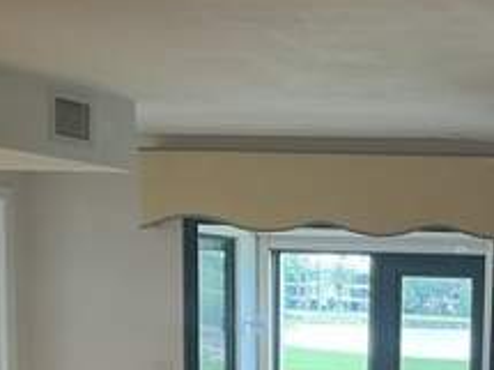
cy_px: 554
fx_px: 1540
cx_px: 533
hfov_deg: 17.6
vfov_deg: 13.0
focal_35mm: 108
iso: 64
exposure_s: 1/60
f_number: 1.8
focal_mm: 3
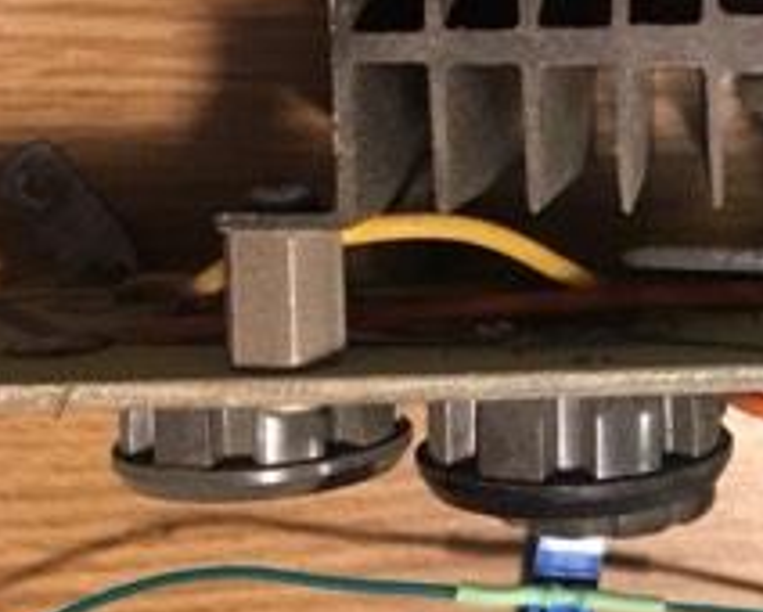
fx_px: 1447
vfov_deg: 23.8
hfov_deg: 27.2
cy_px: 212
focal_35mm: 64
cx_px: 828
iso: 64
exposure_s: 1/30
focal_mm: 4.15
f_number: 2.2
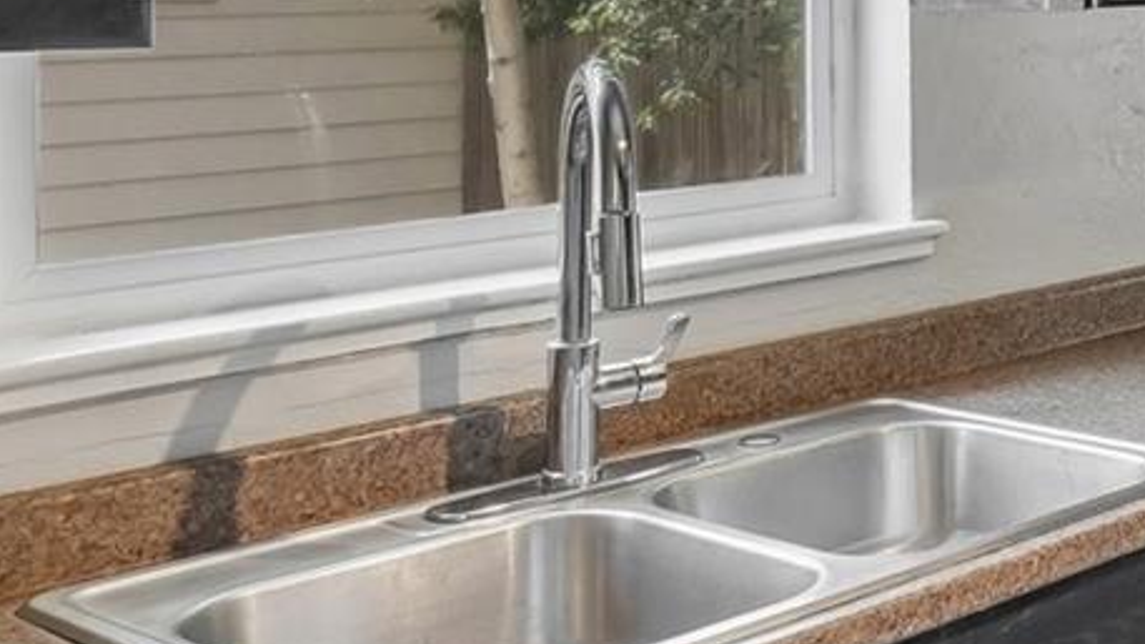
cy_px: -30
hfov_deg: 27.4
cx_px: 1679
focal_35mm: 55
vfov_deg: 20.9
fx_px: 1670
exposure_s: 1/10
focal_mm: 10
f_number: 8
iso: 400
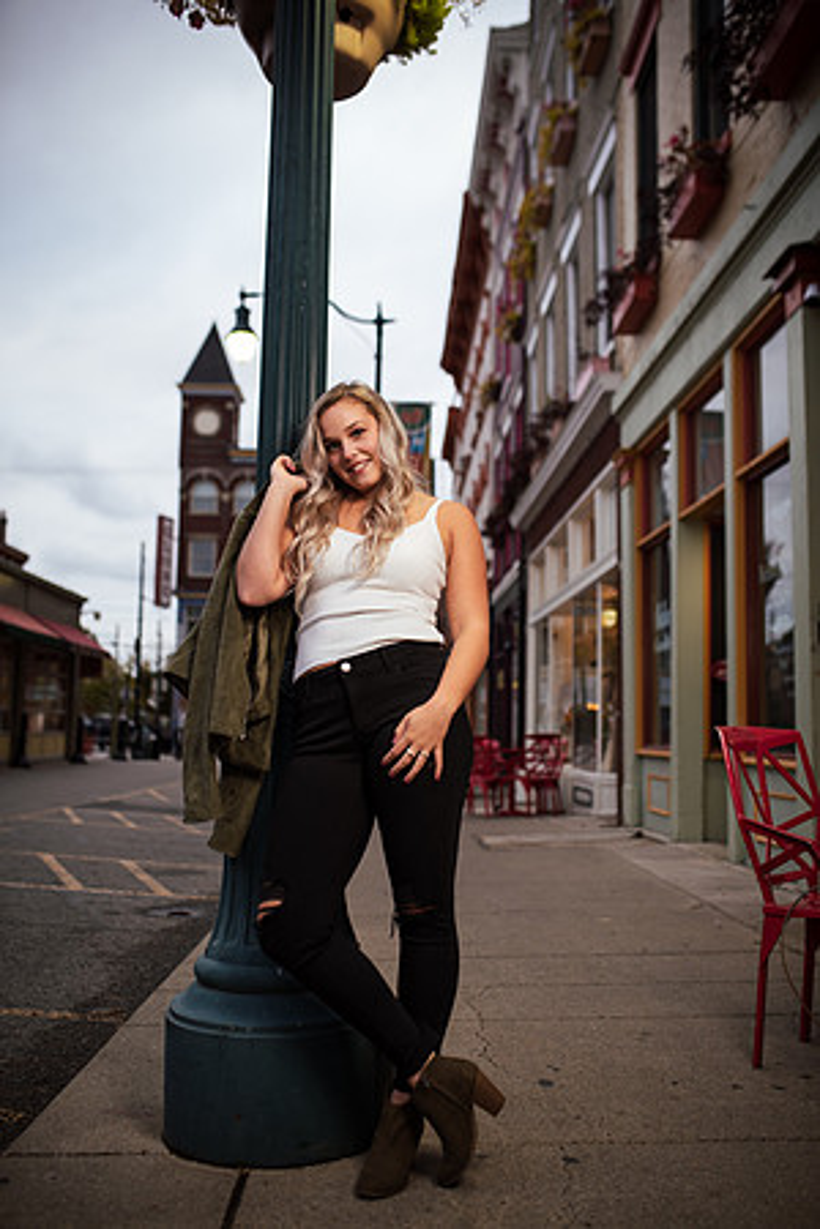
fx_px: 1196
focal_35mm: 35
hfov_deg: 37.9
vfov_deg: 54.4
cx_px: 410
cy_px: 614
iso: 250
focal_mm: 35
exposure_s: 1/160
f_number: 1.6
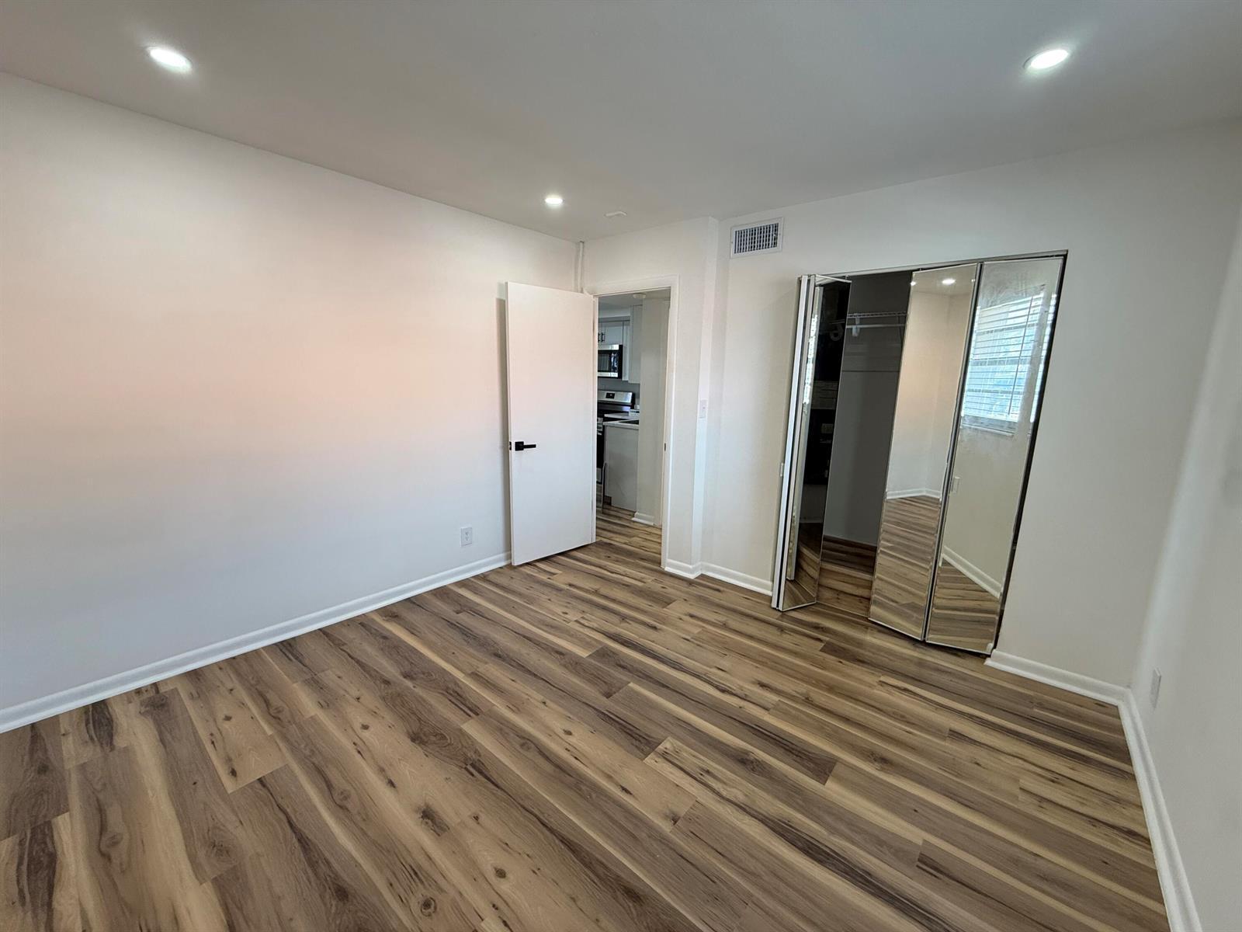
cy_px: 466
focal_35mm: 14
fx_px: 502
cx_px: 621
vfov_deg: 85.7
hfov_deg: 102.1
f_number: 2.2
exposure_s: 1/120
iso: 125
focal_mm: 2.22
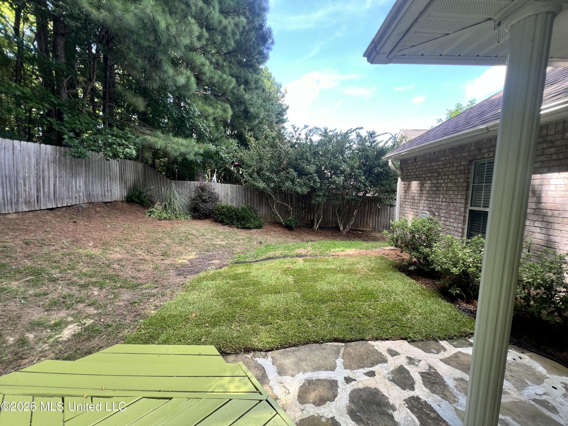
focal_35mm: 13
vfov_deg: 89.9
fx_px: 213
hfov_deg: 106.2
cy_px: 213
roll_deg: -1.5
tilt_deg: -6.4
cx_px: 284
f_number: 1.8
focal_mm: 1.57
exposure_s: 1/99
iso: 32
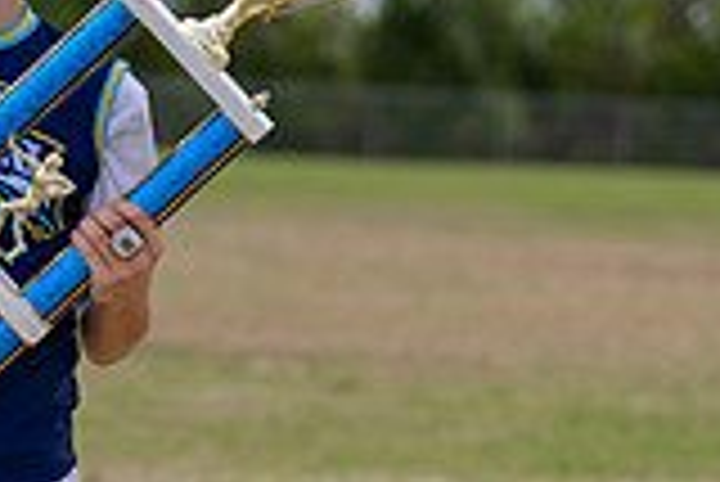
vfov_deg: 5.4
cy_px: 390
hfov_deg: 8.1
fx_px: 5064
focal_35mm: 253
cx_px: -14
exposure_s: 1/2000
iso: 100
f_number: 2.8
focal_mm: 70
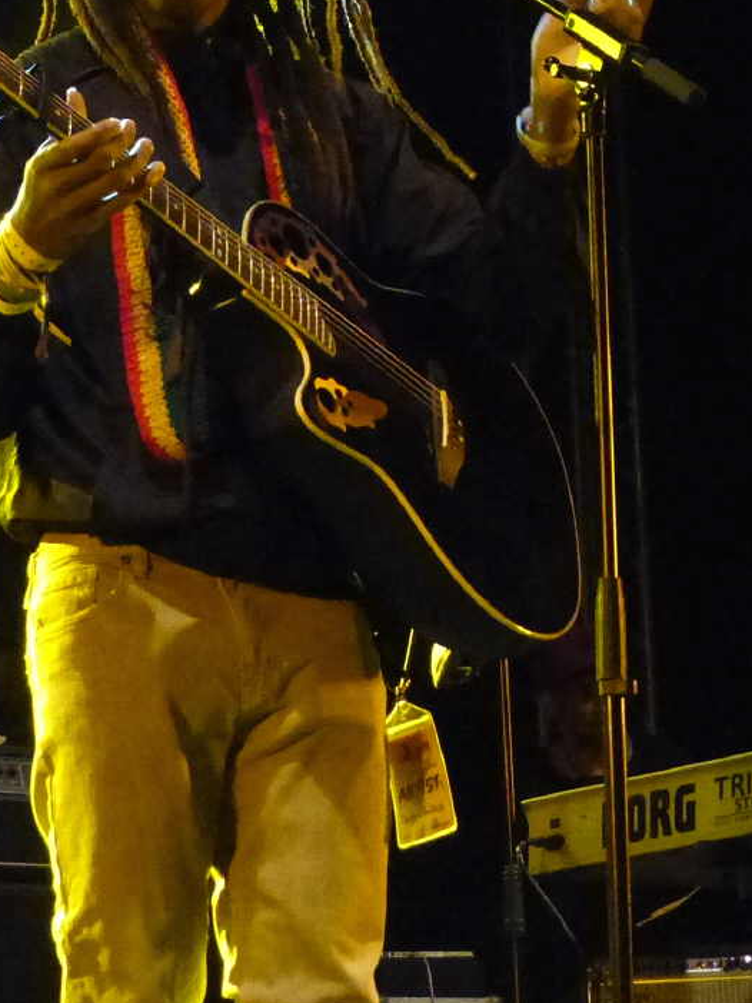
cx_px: 242
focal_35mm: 67
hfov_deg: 21.8
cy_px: 363
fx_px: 1940
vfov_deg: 28.8
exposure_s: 1/160
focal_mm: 8.4
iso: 1600
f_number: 2.8
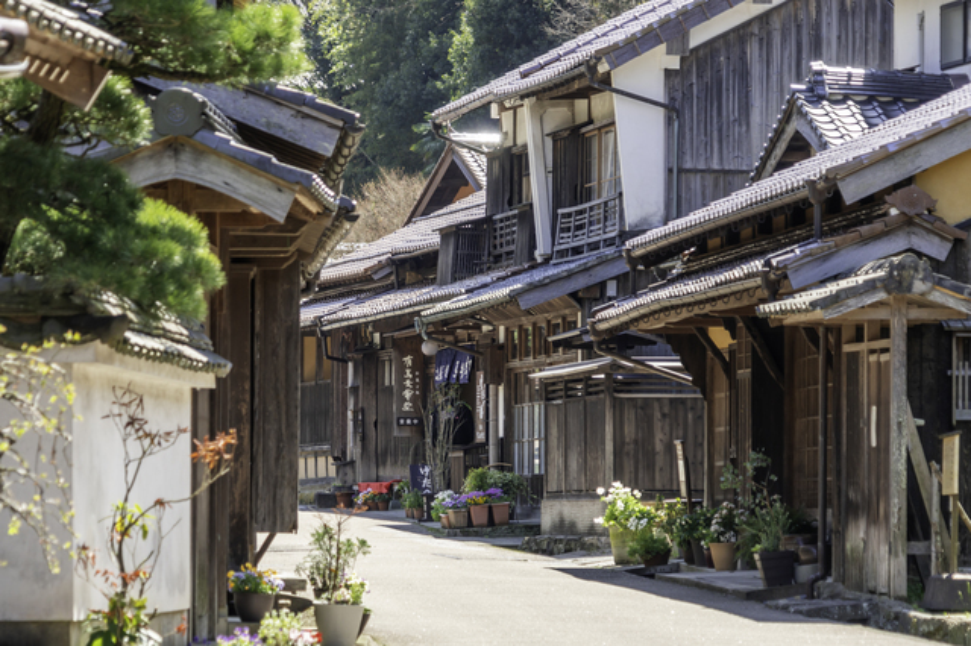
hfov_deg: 9.0
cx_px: 486
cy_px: 323
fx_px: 6146
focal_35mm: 228
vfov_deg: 6.0
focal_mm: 152
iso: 160
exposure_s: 1/200
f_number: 6.3
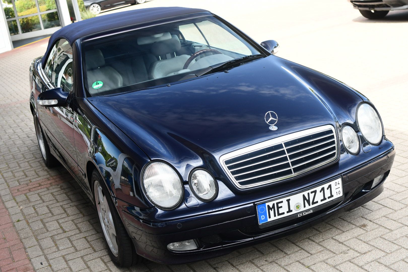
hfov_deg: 38.2
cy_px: 136
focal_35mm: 52
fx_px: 589
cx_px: 204
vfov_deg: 26.0
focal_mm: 35
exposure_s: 1/250
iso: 400
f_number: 5
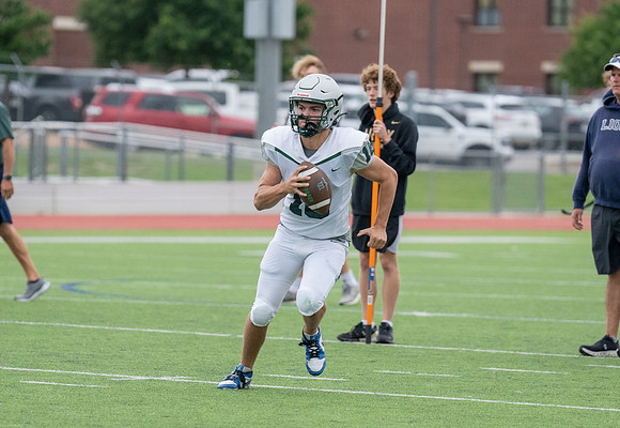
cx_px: 299
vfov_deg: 4.9
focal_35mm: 284
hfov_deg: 7.2
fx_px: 4952
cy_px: 218
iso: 2500
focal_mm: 159
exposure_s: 1/1250
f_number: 2.8
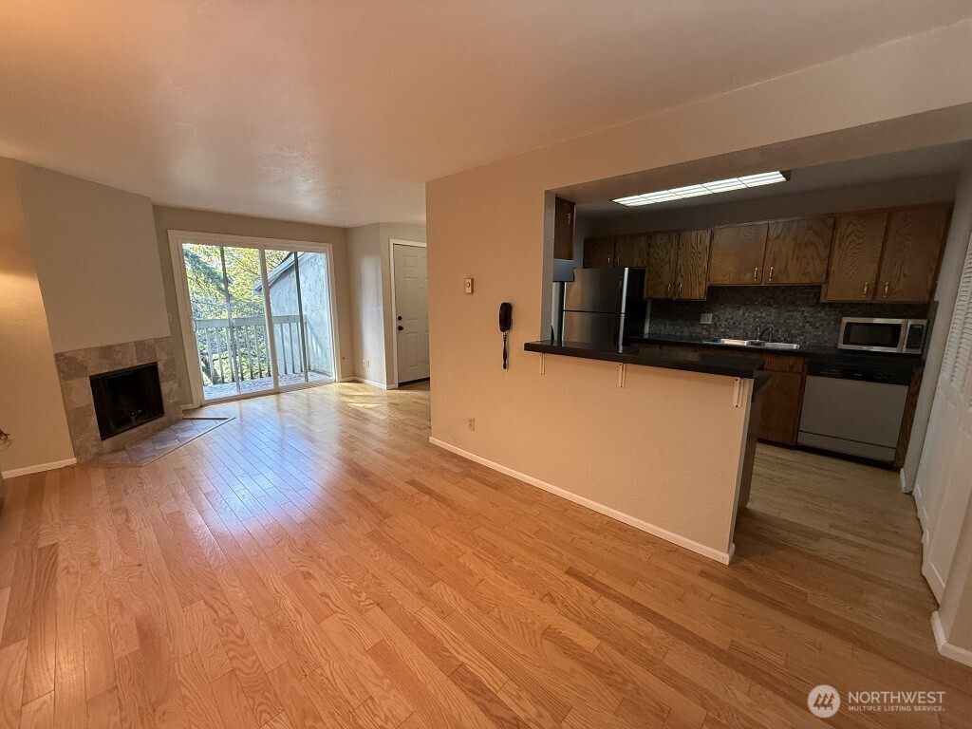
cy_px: 364
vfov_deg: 85.7
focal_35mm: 14
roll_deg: -0.6
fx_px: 393
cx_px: 486
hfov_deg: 102.1
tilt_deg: -10.1
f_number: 2.2
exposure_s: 1/120
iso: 320
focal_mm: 2.22
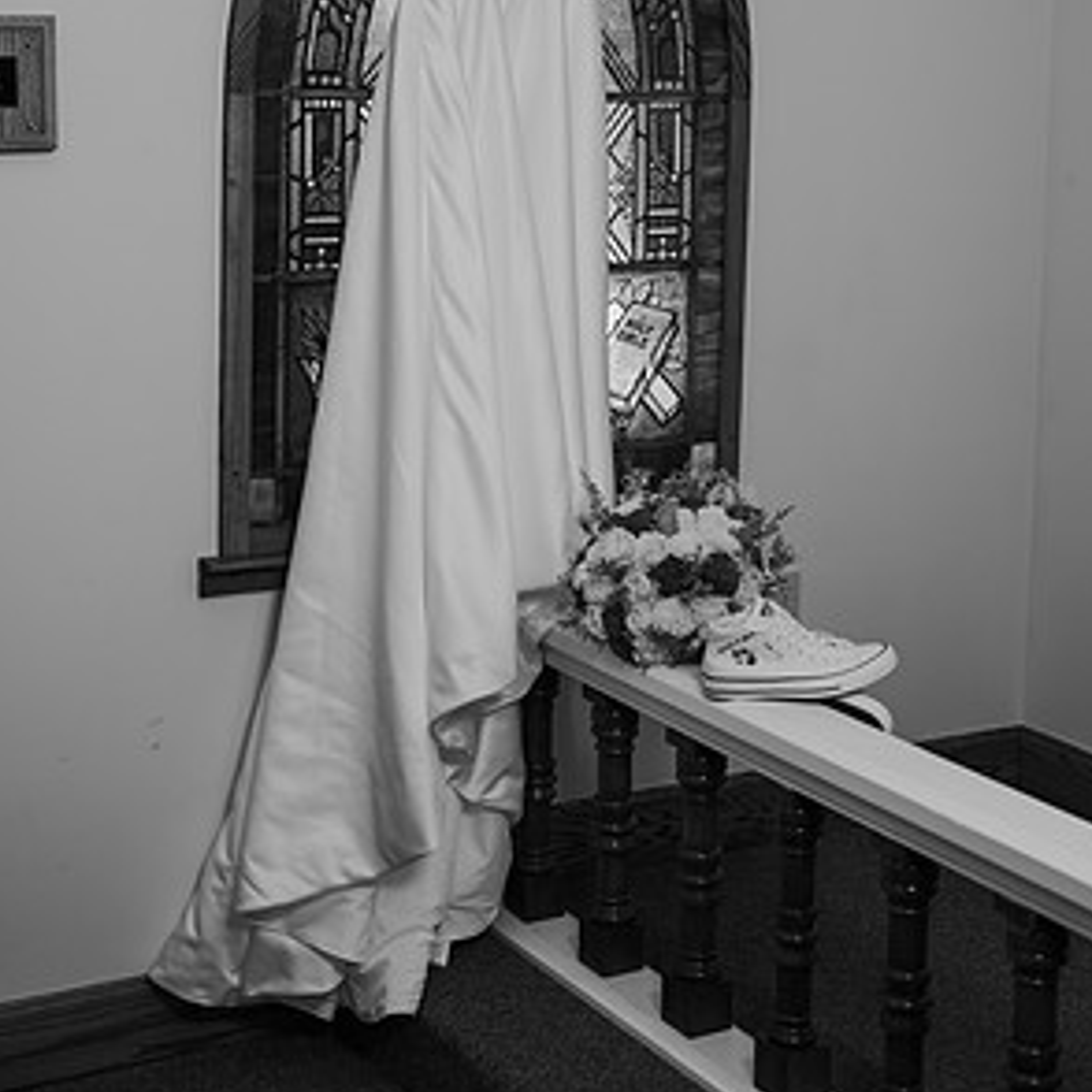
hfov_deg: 26.5
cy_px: 286
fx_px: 2320
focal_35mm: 65
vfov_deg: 26.2
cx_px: 542
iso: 200
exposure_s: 1/50
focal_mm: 50
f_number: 2.8
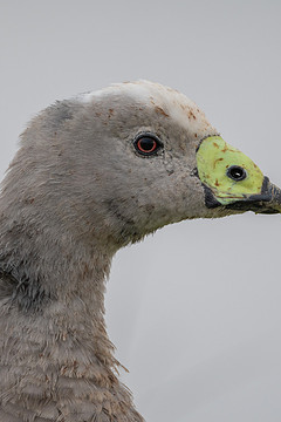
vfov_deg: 2.1
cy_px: 254
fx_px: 11286
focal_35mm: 964
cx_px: 115
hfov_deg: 1.4
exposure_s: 1/400
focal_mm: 500
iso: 200
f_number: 5.6
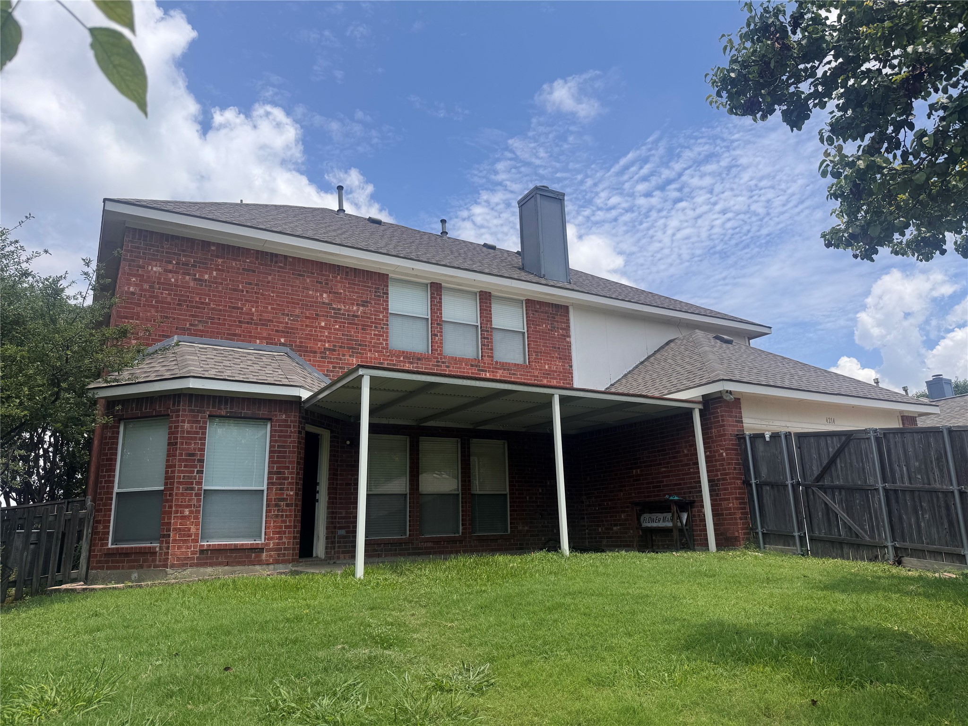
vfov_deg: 56.8
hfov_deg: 71.6
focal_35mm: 24
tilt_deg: +14.0
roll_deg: +1.5
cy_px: 363
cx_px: 484
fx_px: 671
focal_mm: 6.76
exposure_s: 1/4608
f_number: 1.78
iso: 80
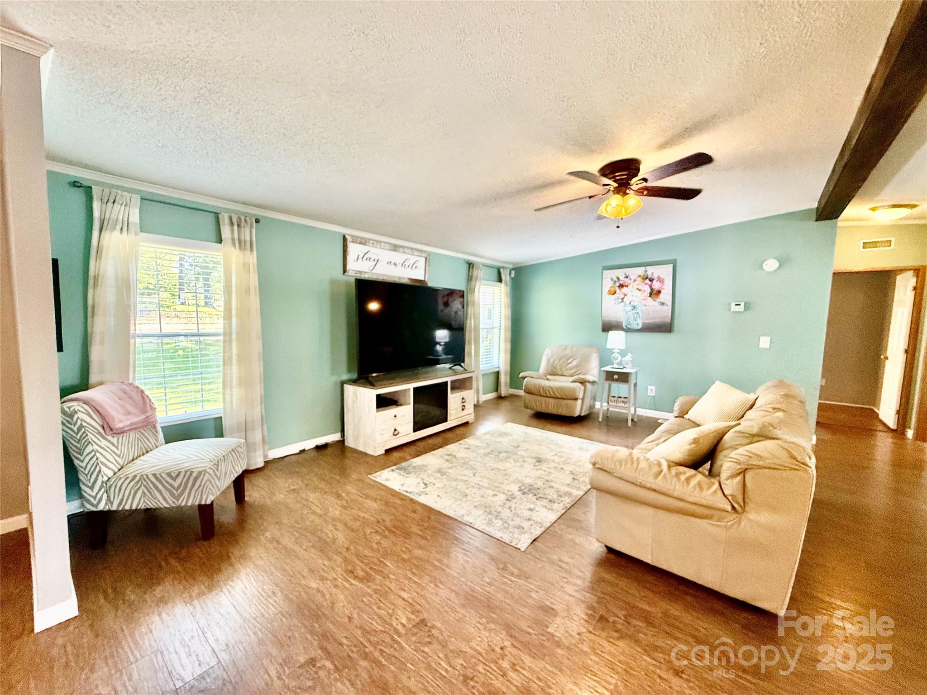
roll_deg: -0.4
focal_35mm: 14
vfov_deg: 85.7
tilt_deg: -3.1
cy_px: 348
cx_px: 464
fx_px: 375
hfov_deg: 102.1
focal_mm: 2.22
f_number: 2.2
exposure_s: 1/120
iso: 400
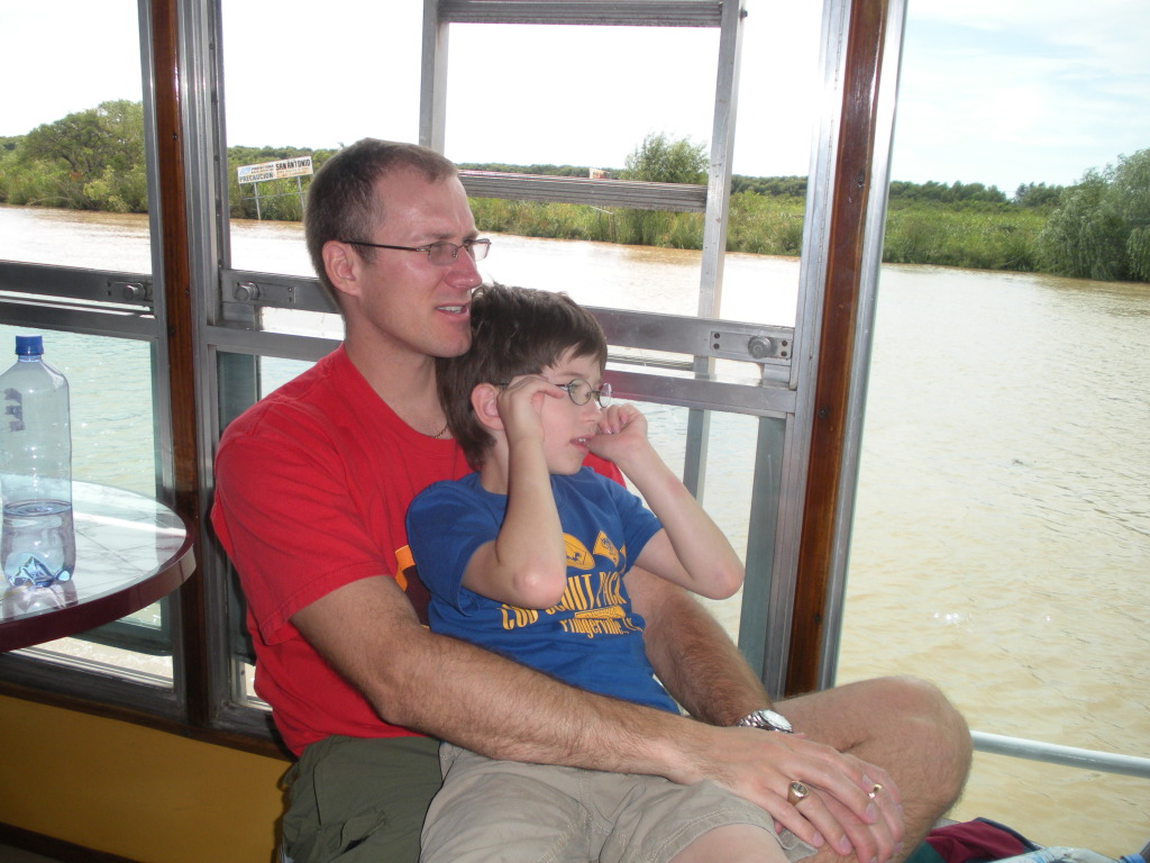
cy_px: 432
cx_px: 575
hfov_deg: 51.4
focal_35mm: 36
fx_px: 1196
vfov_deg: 39.7
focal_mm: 6.3
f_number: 3.5
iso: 88
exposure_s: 1/398
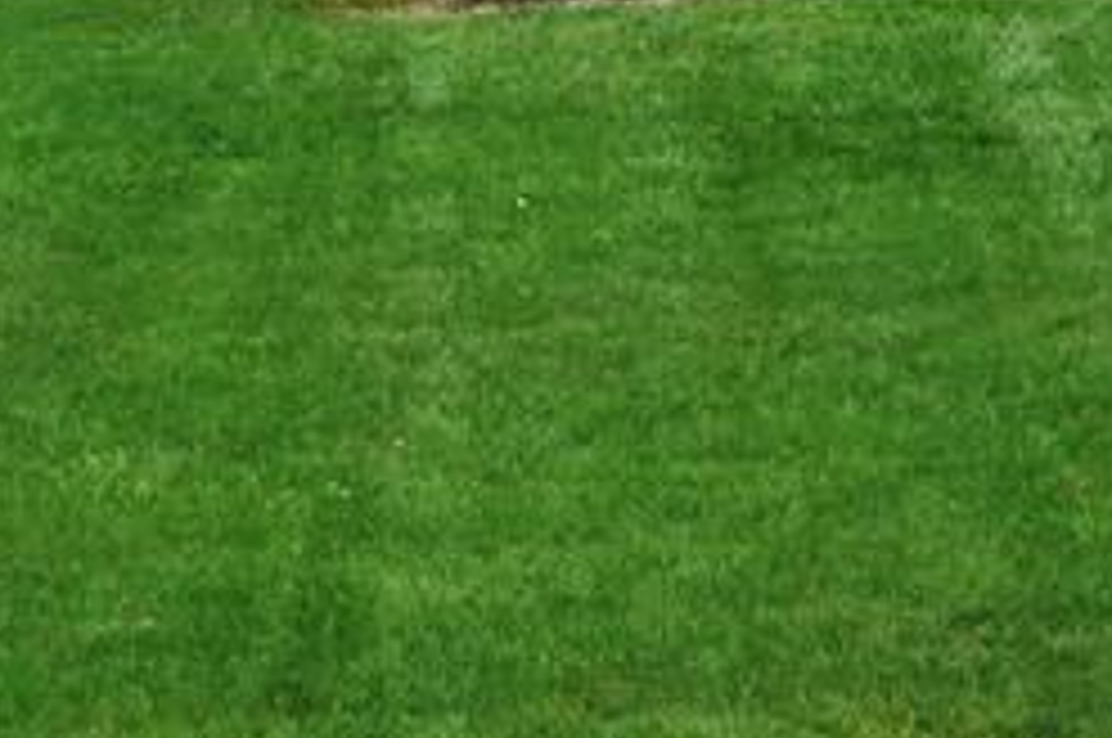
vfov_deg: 6.2
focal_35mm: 218
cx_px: 2066
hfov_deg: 9.0
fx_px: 6727
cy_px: -502
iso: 800
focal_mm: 35
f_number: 13
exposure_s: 1/200
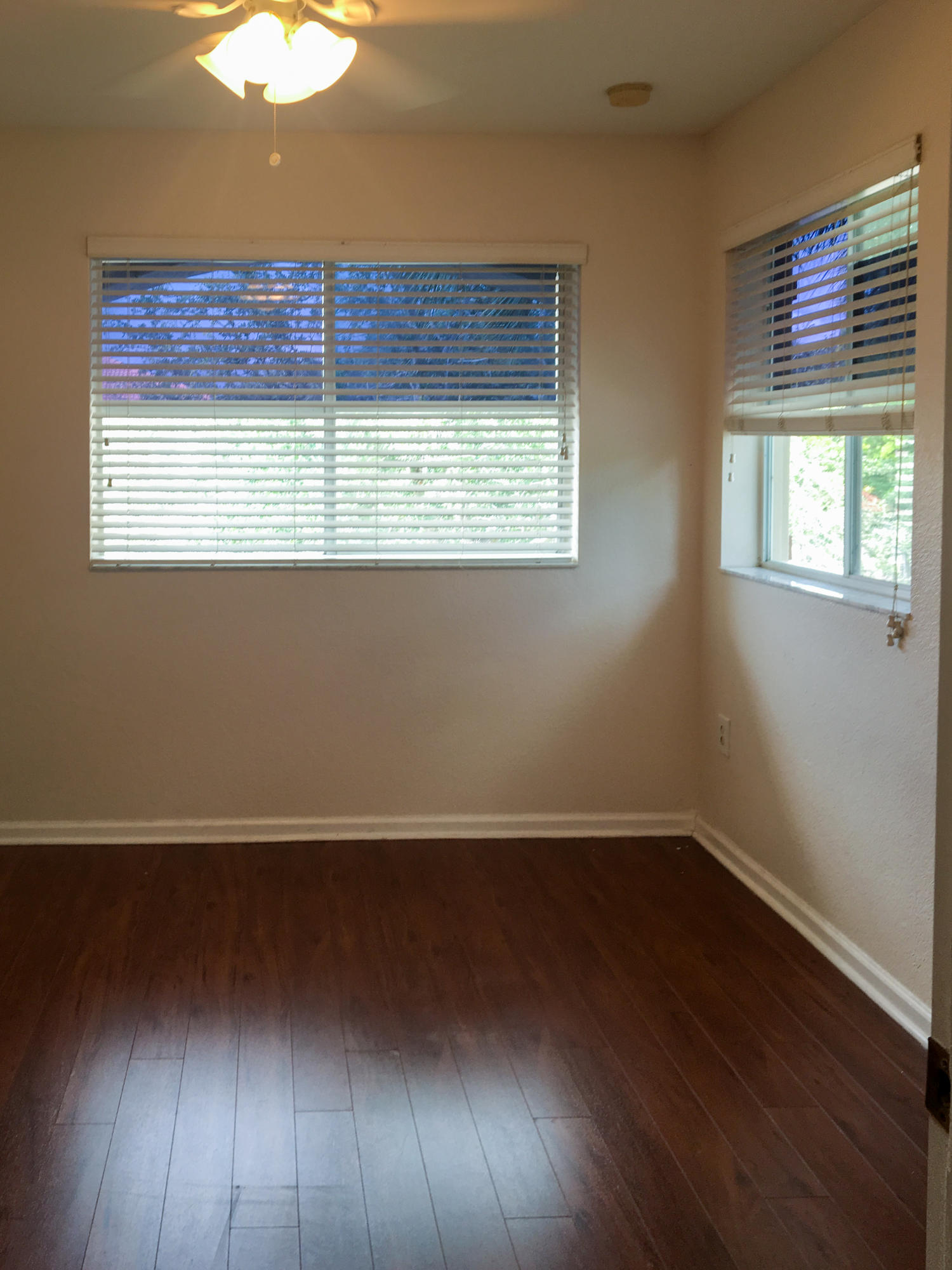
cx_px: 476
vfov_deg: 61.7
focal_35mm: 29
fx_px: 1063
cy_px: 635
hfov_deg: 48.2
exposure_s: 1/40
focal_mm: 4.15
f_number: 2.2
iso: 25
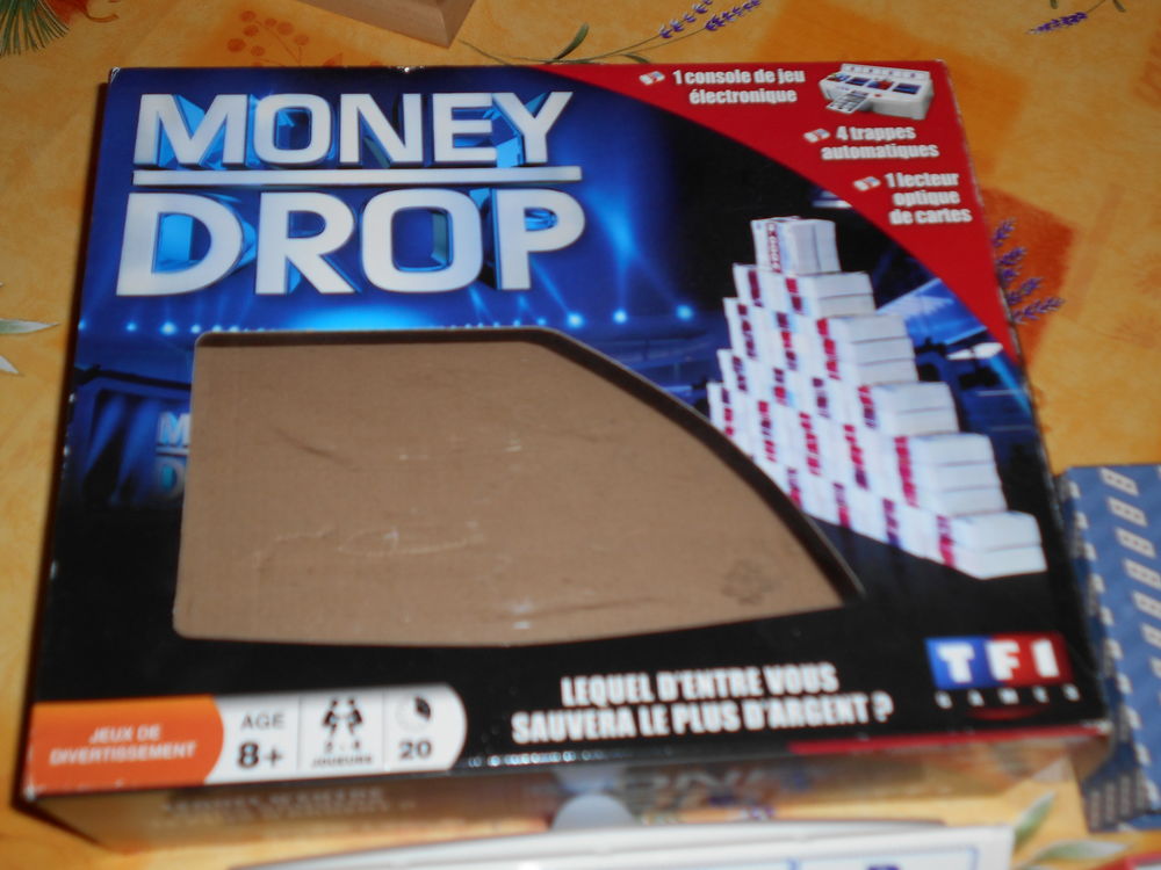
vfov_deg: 36.8
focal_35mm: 39
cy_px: 435
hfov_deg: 47.9
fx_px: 1308
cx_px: 580
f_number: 3.9
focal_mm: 6.7
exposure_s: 1/30
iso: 80
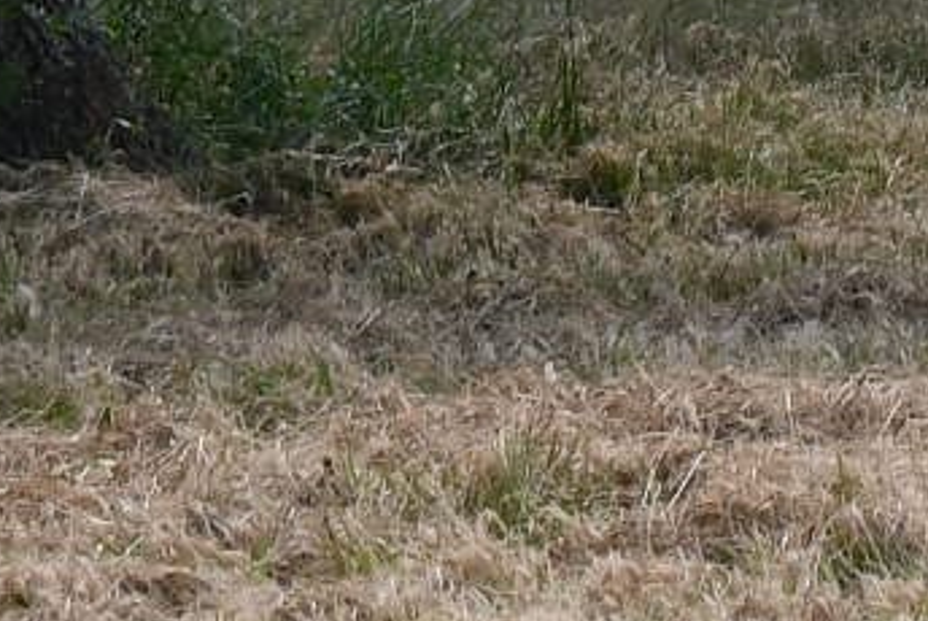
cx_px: 1878
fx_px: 11506
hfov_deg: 4.6
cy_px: -1212
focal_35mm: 446
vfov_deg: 3.0
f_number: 7.1
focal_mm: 36
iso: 200
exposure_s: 1/250
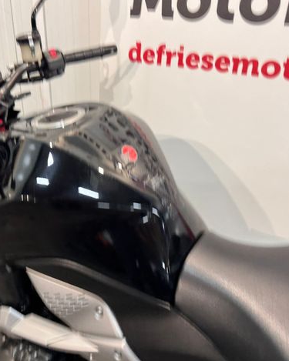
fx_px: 342
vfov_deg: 55.7
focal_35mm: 32
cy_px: 179
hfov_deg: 45.5
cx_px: 116
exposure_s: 1/33
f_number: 1.78
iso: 640
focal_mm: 6.76
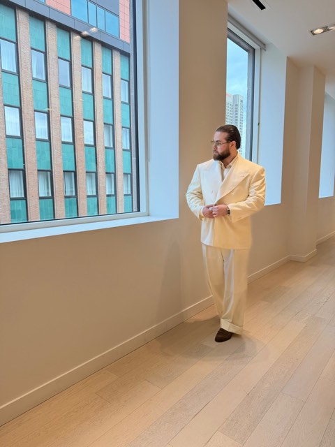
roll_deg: +0.4
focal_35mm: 24
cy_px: 224
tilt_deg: -7.9
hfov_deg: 56.8
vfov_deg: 71.6
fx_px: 310
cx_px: 168
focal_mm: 6.76
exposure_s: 1/772
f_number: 1.78
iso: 100
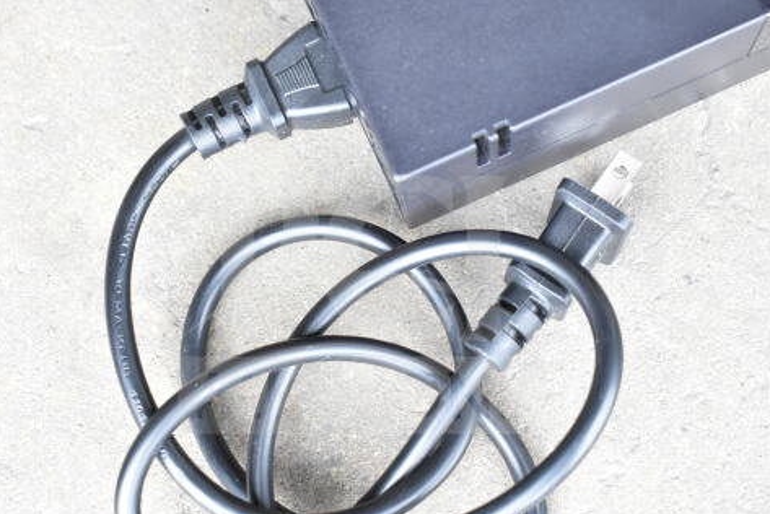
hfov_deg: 29.8
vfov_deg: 20.1
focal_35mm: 68
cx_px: 360
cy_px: 305
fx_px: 1448
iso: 1600
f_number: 5.6
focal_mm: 35
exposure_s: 1/125
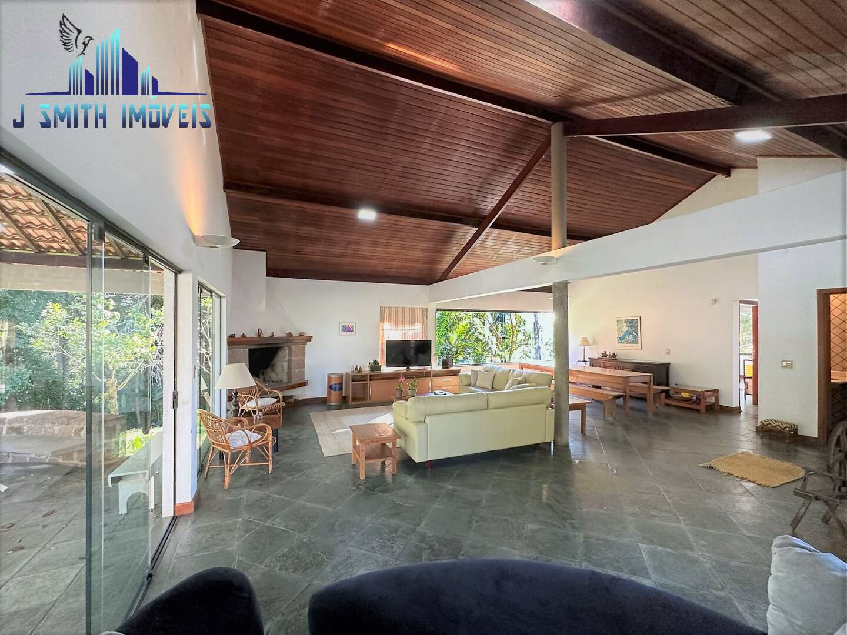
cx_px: 424
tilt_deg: +1.4
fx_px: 343
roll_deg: -1.1
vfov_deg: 85.7
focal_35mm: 14
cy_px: 318
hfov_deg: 102.1
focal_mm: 2.22
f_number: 2.2
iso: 250
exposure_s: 1/120
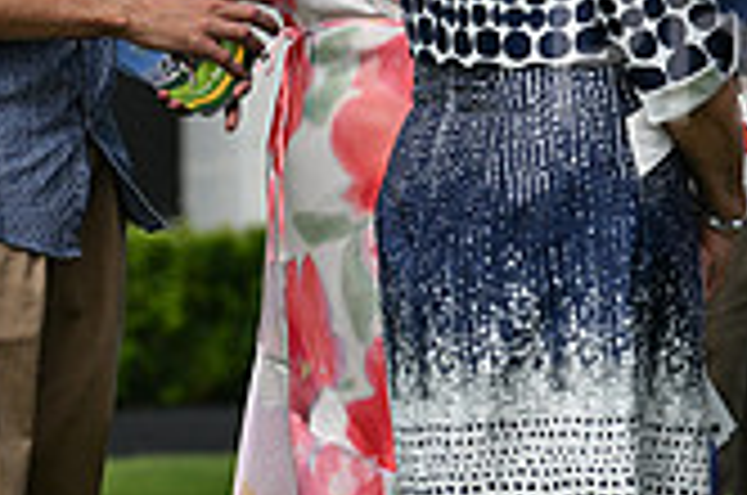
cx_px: 1134
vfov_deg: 2.1
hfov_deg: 3.2
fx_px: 13420
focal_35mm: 648
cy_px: -160
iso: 400
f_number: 4.5
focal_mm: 185
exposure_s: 1/5000
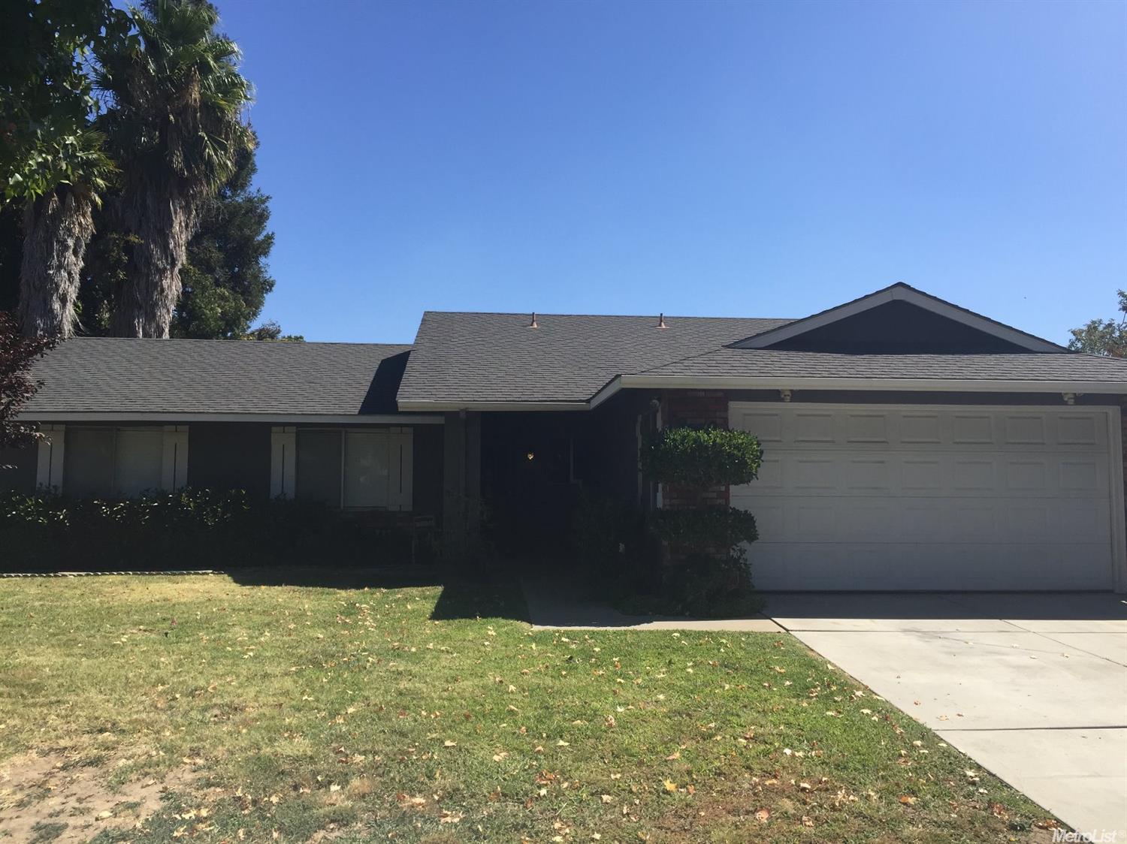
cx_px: 564
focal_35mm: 29
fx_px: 944
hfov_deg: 61.7
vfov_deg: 48.2
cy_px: 422
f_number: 2.2
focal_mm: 4.15
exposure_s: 1/1721
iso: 32
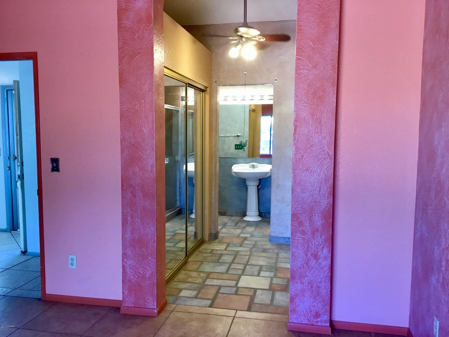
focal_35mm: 31
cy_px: 168
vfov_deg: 45.4
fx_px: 402
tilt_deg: -5.3
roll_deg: +0.0
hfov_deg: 58.4
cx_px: 224
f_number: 2.4
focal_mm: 3.3
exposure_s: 1/30
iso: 160
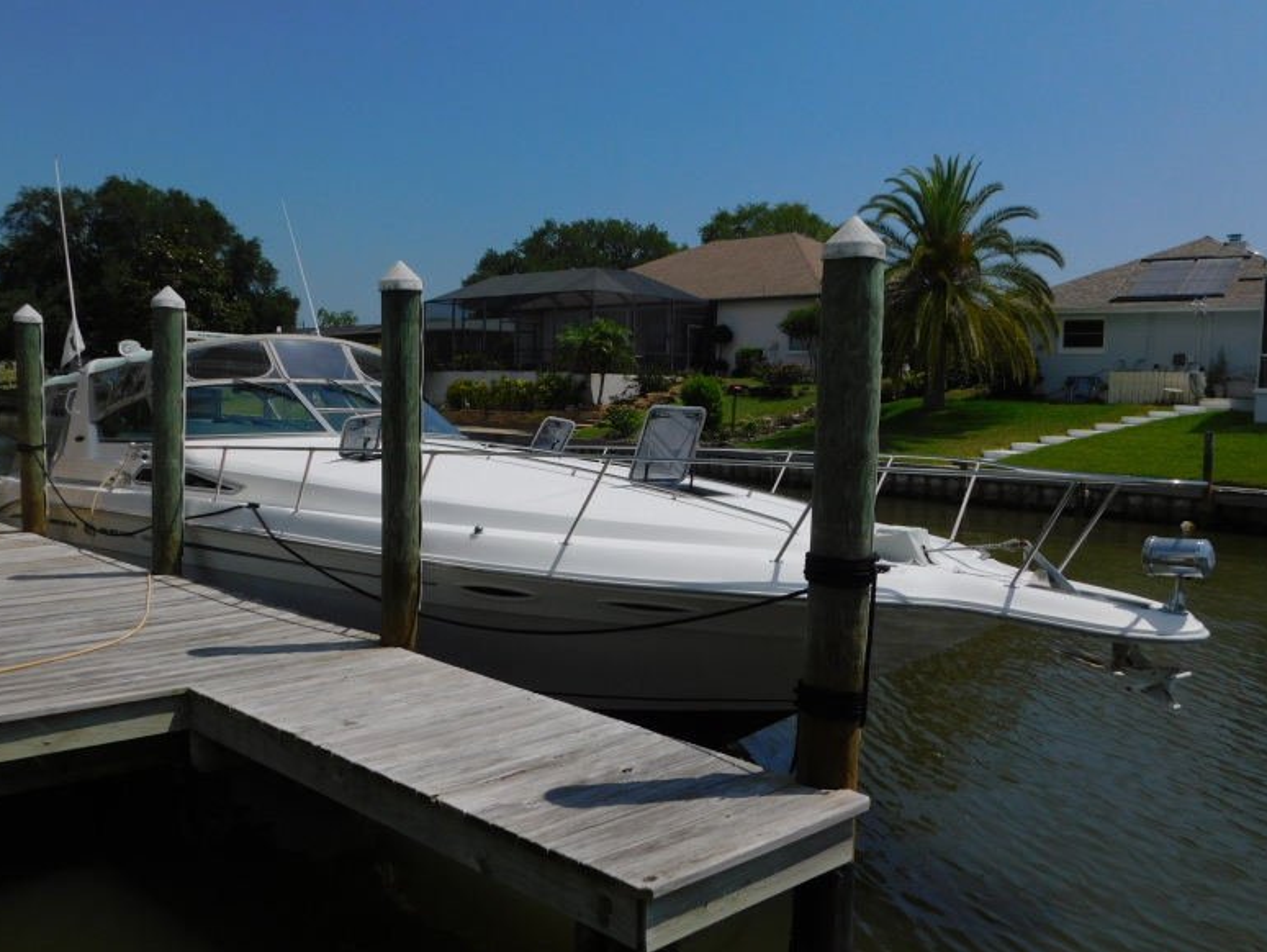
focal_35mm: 31
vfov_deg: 45.5
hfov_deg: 58.3
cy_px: 462
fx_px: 1135
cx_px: 617
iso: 125
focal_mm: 5.3
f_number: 6.4
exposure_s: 1/1000
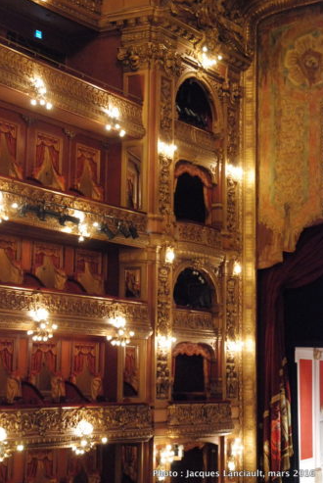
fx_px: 899
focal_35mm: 67
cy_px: 243
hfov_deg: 20.4
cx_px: 163
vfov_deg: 30.0
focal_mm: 44
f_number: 4.5
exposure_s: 1/8
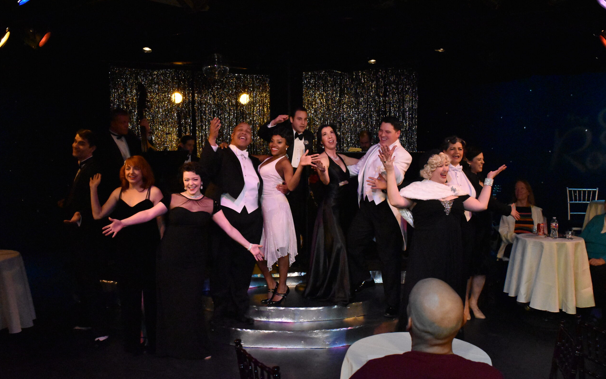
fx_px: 587
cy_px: 192
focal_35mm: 36
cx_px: 304
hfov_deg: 54.6
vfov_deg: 35.8
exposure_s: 1/800
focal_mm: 23
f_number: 7.1
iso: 10000
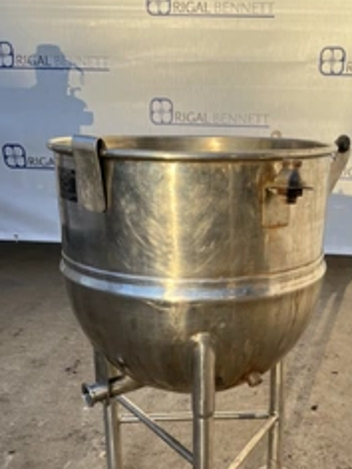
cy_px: 372
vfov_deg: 41.2
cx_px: 231
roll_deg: -1.1
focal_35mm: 44
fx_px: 597
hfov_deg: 32.6
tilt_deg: -20.0
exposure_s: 1/635
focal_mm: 5.1
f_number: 1.6
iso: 50
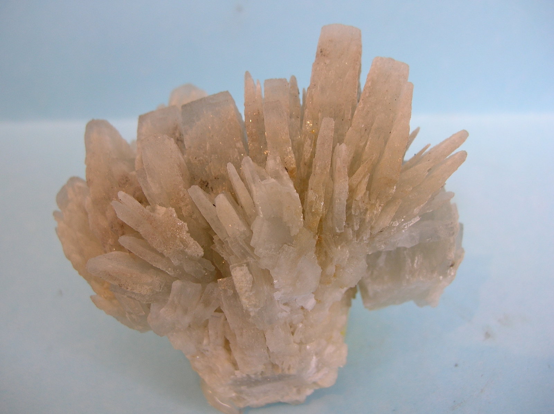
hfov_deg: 51.4
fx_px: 576
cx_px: 277
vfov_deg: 39.6
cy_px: 207
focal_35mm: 36
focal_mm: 6
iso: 50
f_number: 2.7
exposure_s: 1/10.2
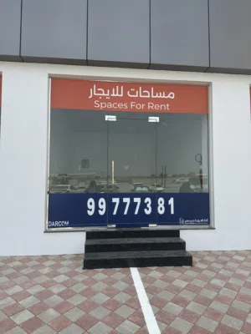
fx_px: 232
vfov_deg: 71.6
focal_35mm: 24
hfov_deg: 56.8
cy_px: 167
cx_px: 126
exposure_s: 1/2469
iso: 80
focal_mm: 6.86
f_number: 1.78
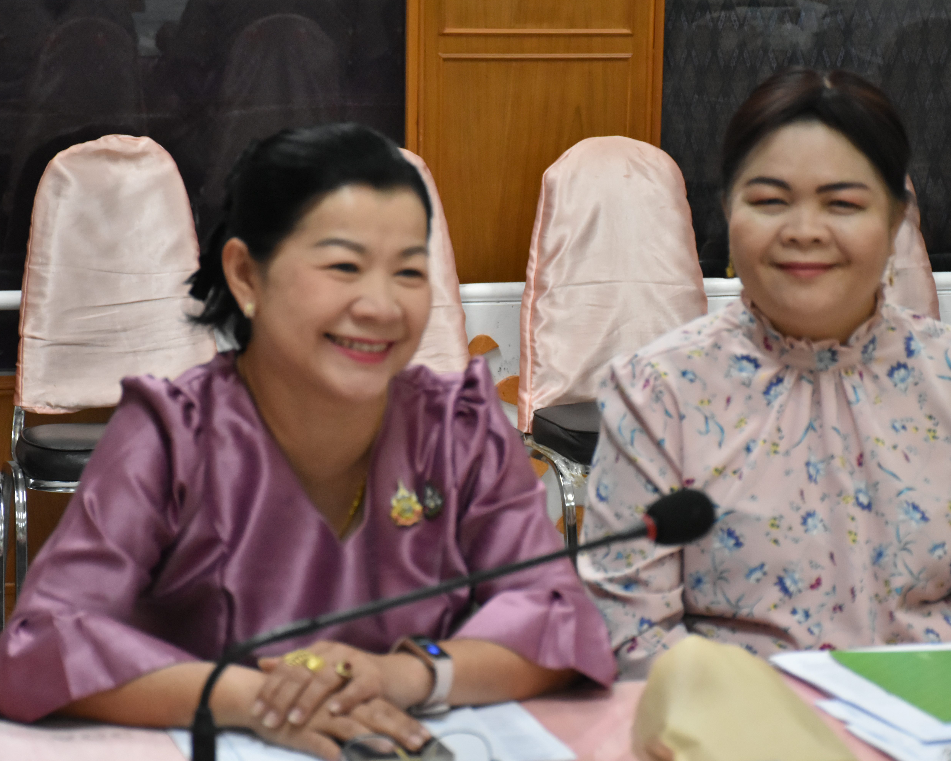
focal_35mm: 112
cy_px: 380
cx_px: 525
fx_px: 3152
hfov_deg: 17.2
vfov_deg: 13.8
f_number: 5
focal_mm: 66
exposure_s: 1/200
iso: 3200
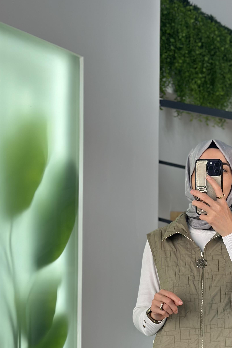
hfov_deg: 16.2
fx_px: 802
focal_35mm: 83
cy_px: 252
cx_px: 209
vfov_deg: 24.3
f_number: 1.78
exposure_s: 1/279
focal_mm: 6.86
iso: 80
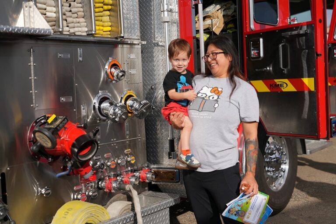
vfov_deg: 27.0
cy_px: 112
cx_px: 168
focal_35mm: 50
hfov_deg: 39.6
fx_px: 467
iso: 100
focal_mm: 50
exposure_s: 1/2000
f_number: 3.2
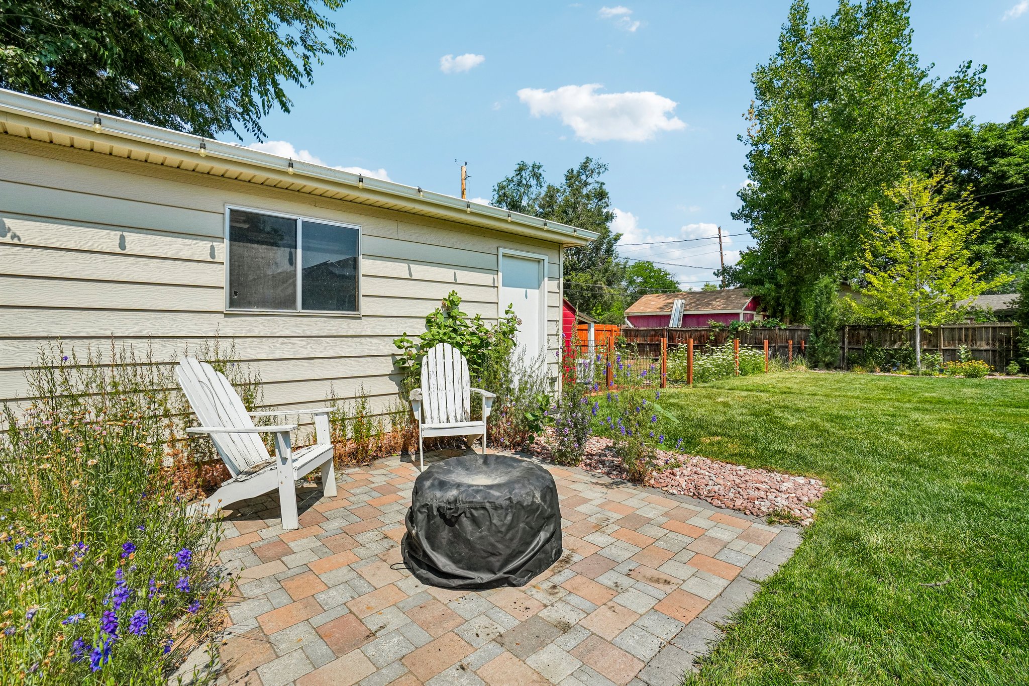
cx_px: 514
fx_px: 429
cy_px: 343
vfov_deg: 77.3
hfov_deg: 100.4
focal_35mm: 15
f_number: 8
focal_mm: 10
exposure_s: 1/2000
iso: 400
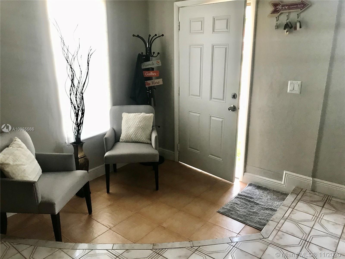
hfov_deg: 63.4
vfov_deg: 49.7
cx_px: 172
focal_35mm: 28
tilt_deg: -17.7
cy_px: 130
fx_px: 279
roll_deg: -0.8
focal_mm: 3.99
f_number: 1.8
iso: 32
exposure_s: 1/30
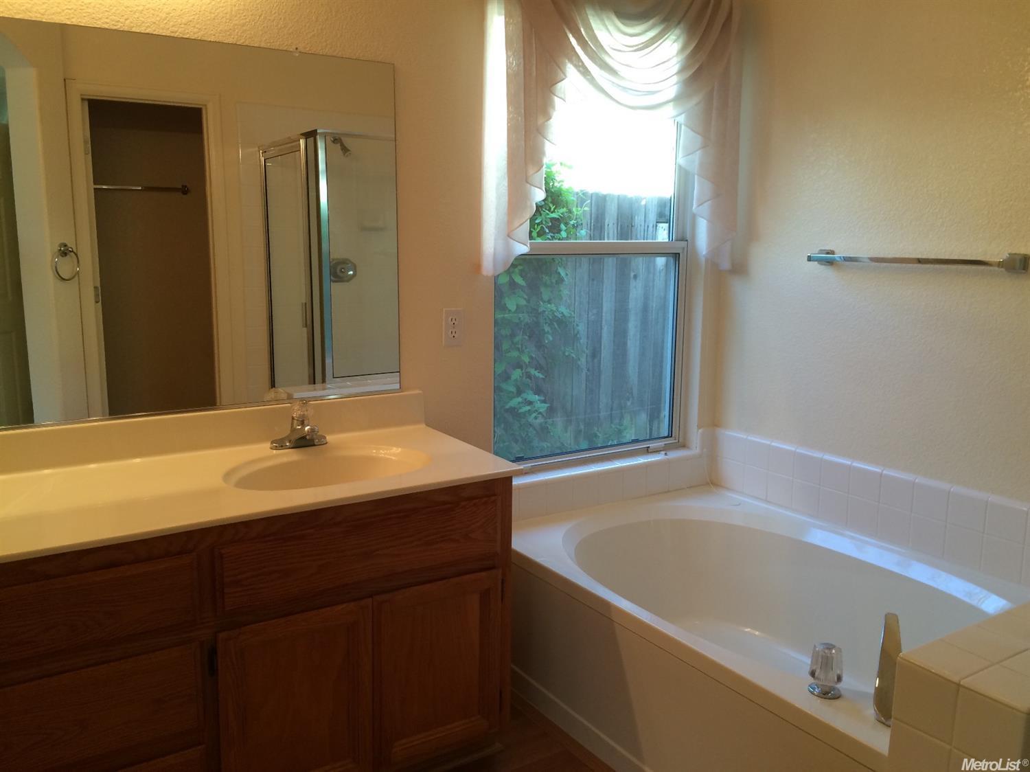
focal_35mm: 29
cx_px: 515
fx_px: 863
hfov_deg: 61.7
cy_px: 386
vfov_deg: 48.2
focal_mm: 4.15
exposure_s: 1/30
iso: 40
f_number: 2.2
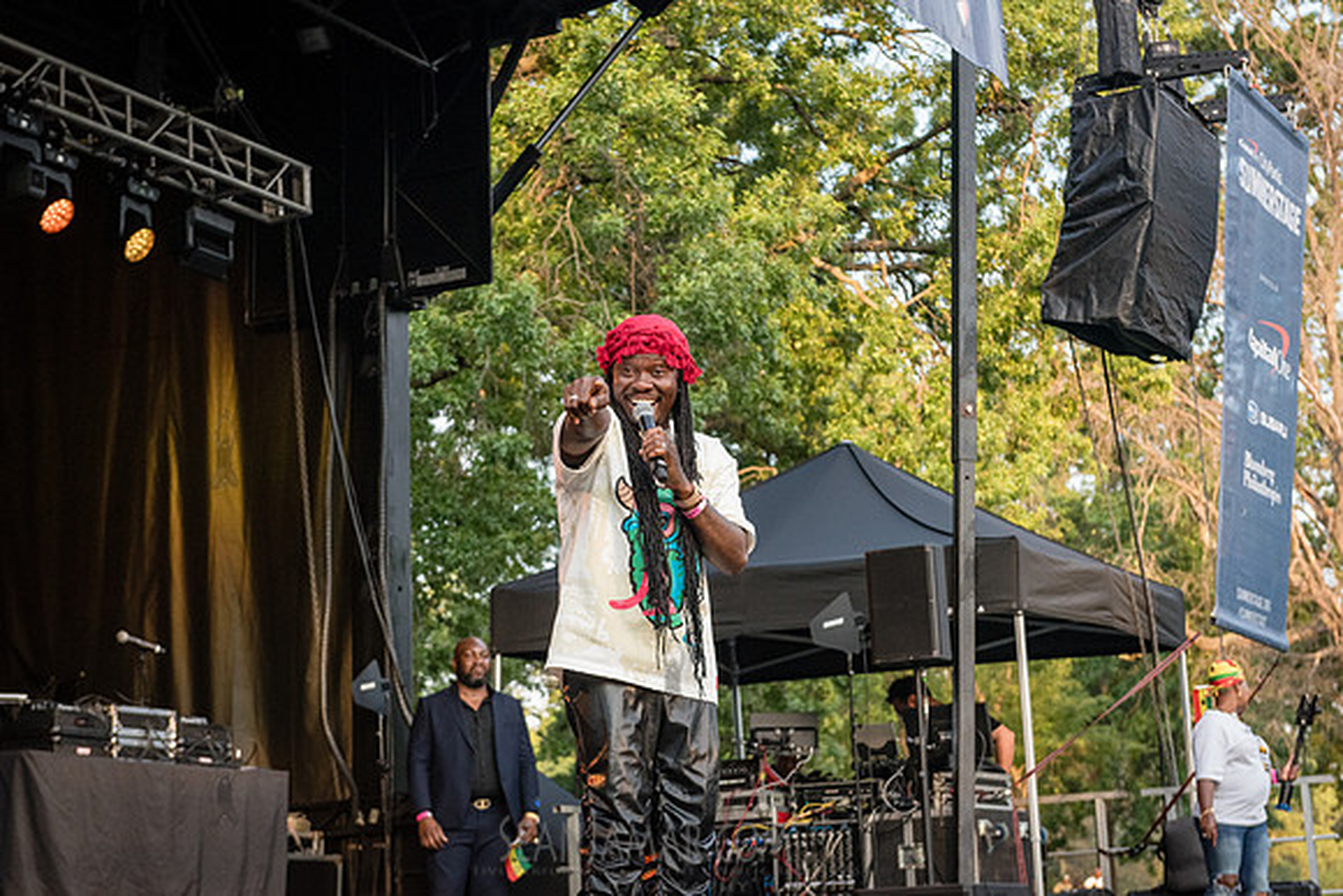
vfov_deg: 21.6
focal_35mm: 63
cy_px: 448
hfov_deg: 31.9
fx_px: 2346
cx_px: 672
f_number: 4.5
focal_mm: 62
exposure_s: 1/1000
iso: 2000
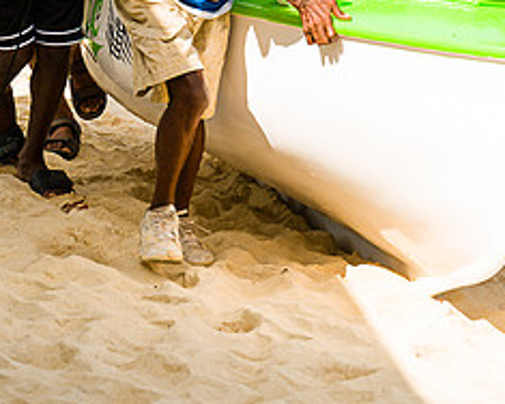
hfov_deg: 7.2
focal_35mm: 267
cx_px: 405
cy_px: 13
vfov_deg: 5.8
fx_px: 3991
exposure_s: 1/320
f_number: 6.3
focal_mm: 99
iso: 125
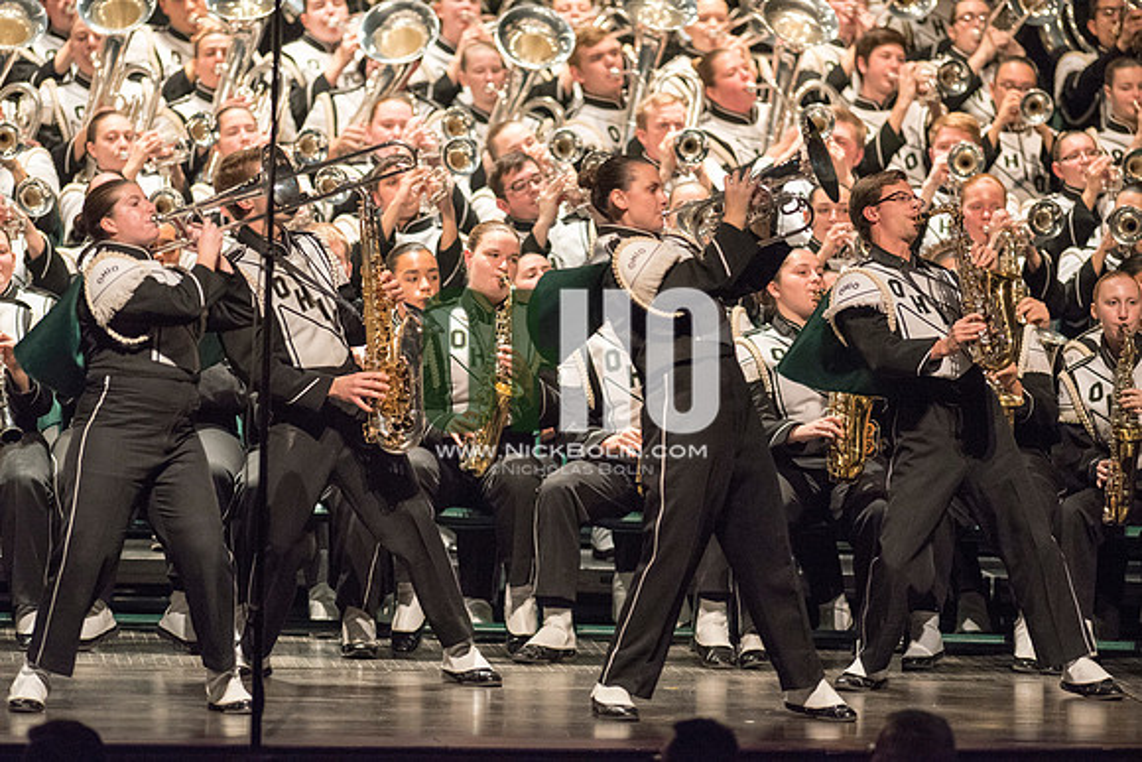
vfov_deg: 4.6
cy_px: 381
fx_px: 9518
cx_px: 571
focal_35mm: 300
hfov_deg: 6.9
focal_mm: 300
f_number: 2.8
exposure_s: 1/500
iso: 4000
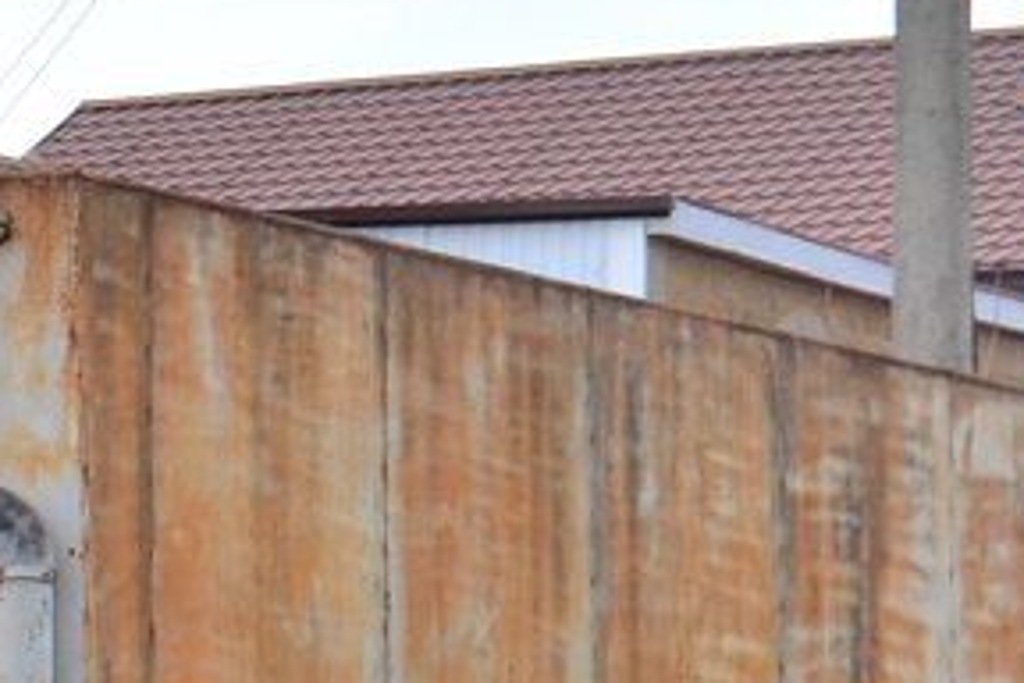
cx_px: -377
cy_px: 971
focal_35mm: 275
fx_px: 7822
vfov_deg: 5.0
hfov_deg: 7.4
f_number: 5.6
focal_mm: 44
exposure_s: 1/1600
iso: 400
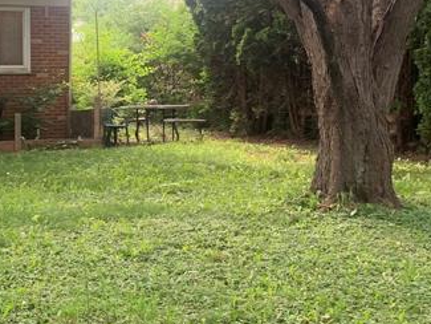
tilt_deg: -2.9
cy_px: 97
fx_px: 1021
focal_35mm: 82
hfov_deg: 23.5
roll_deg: +0.3
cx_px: 98
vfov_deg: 17.9
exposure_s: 1/121
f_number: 1.8
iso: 32
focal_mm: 4.25
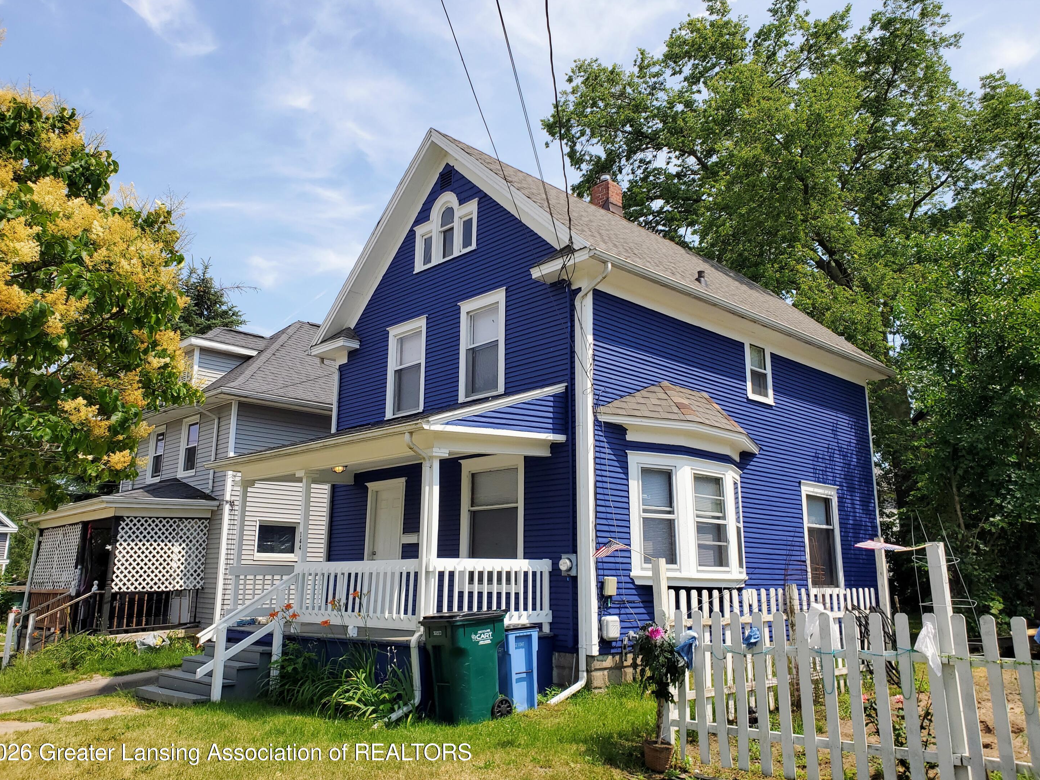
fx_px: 811
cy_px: 384
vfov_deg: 51.4
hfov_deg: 65.3
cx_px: 520
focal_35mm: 27
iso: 50
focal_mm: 4.3
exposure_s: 1/976
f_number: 2.4
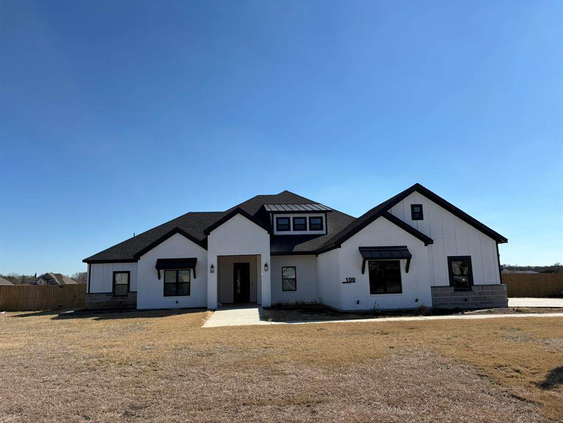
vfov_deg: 53.1
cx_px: 282
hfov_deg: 67.3
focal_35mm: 26
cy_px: 212
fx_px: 423
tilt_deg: +8.1
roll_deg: +2.2
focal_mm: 5.96
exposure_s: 1/4329
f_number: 1.6
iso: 50
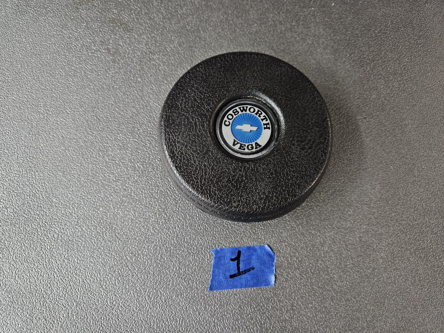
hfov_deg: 73.9
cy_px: 166
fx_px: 295
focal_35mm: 23
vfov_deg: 58.9
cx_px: 222
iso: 640
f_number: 1.8
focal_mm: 5.4
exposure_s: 1/120
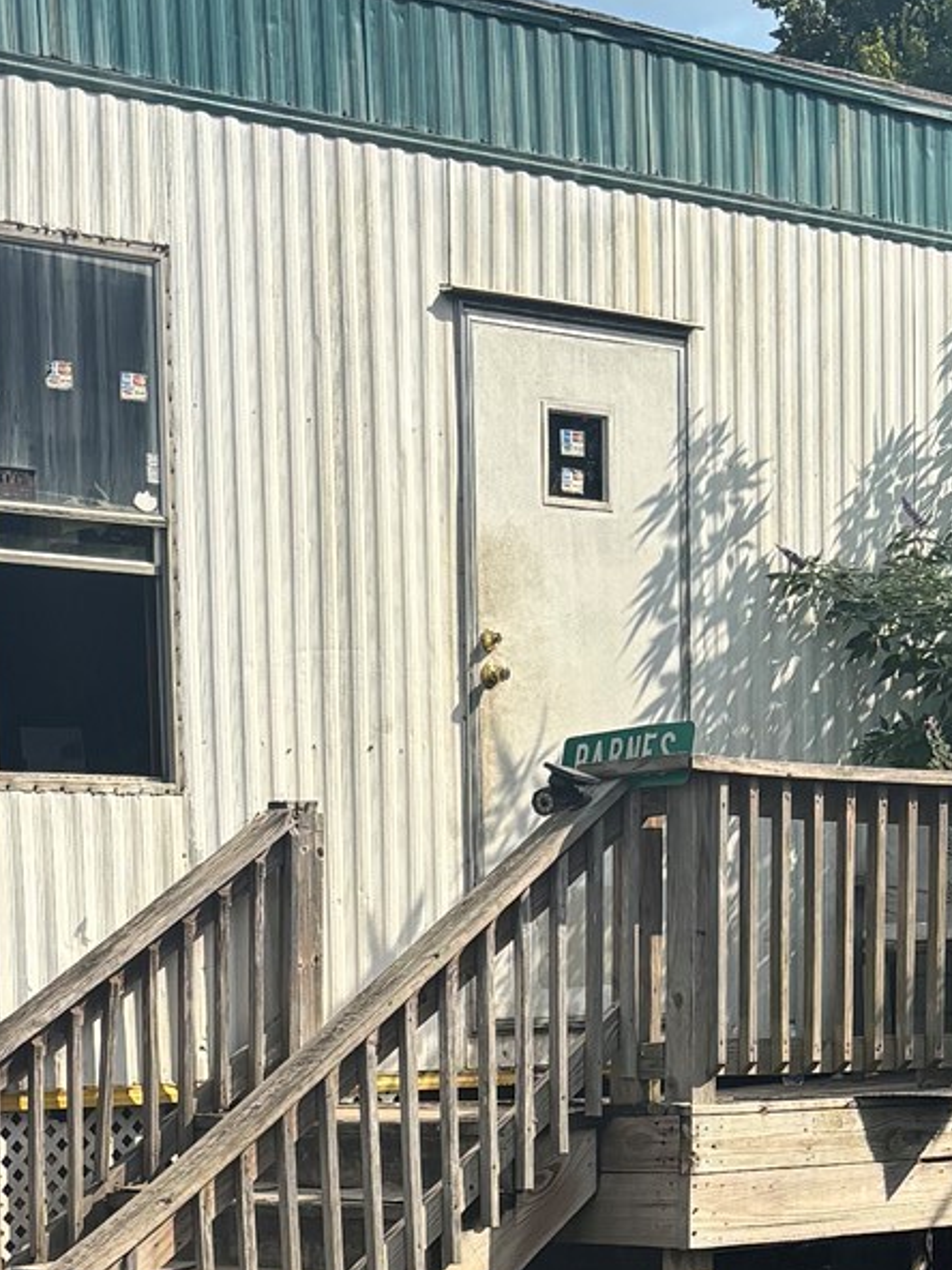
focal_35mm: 90
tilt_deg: -4.8
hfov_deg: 16.3
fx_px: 3300
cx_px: 221
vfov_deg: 20.8
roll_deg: -0.2
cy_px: 1367
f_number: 1.6
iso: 50
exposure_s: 1/3534
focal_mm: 5.96
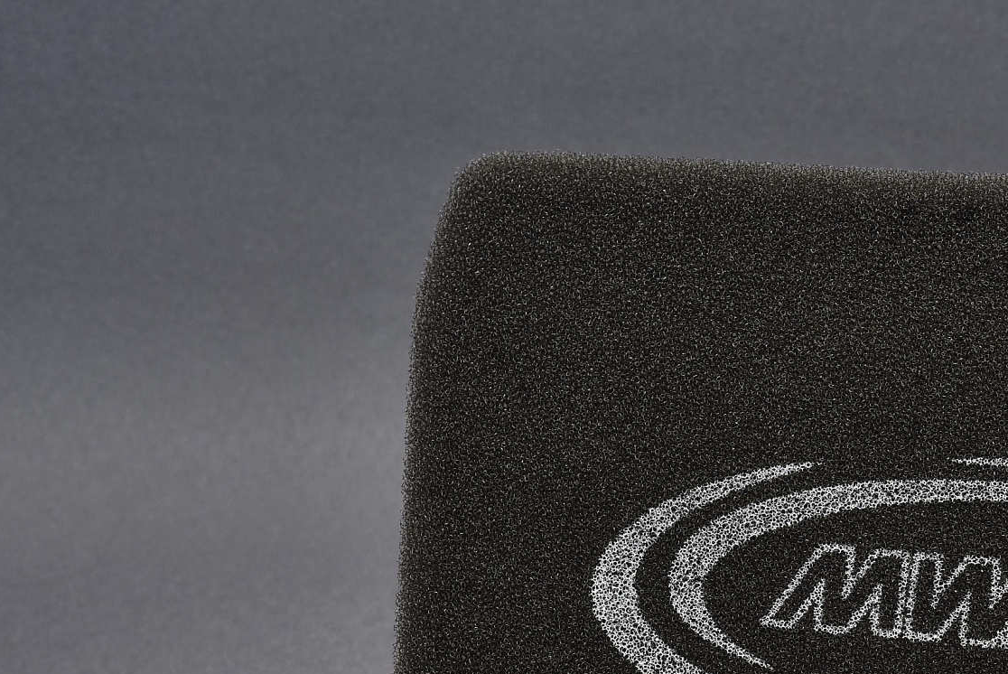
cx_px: 1017
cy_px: 610
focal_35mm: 112
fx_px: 3138
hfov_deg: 17.8
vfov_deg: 12.2
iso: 250
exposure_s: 1/250
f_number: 10
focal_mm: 50
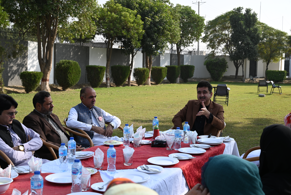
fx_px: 412
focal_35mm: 51
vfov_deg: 26.5
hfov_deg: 38.9
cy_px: 98
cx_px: 146
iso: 100
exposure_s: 1/200
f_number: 7.1
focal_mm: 51
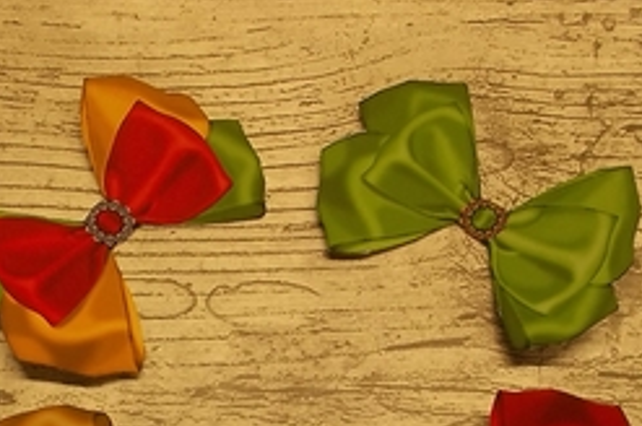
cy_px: 432
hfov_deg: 36.2
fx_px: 980
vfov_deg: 23.5
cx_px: 276
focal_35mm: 55
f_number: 3.3
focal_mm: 4.1
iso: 80
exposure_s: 1/40
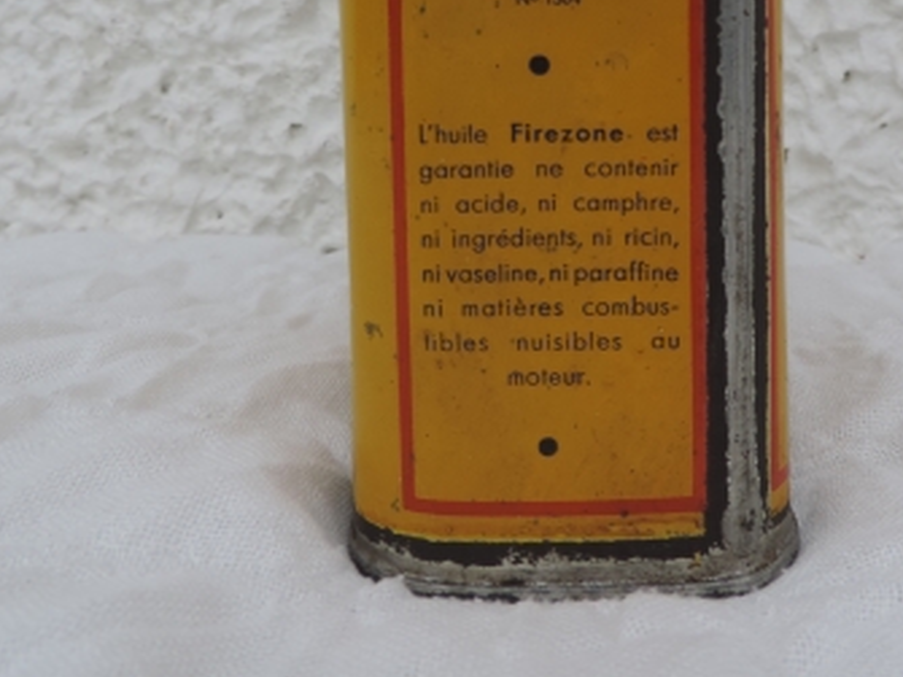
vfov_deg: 32.4
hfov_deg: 43.6
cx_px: 544
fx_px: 1121
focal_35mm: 43
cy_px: 105
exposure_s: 1/320
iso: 80
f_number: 3
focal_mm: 4.3
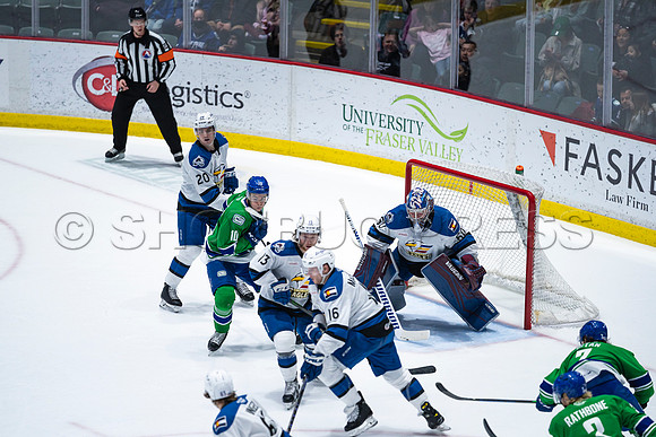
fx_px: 3645
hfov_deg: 10.3
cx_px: 328
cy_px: 218
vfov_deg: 6.9
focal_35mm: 200
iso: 1250
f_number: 2.8
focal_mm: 200
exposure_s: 1/1250
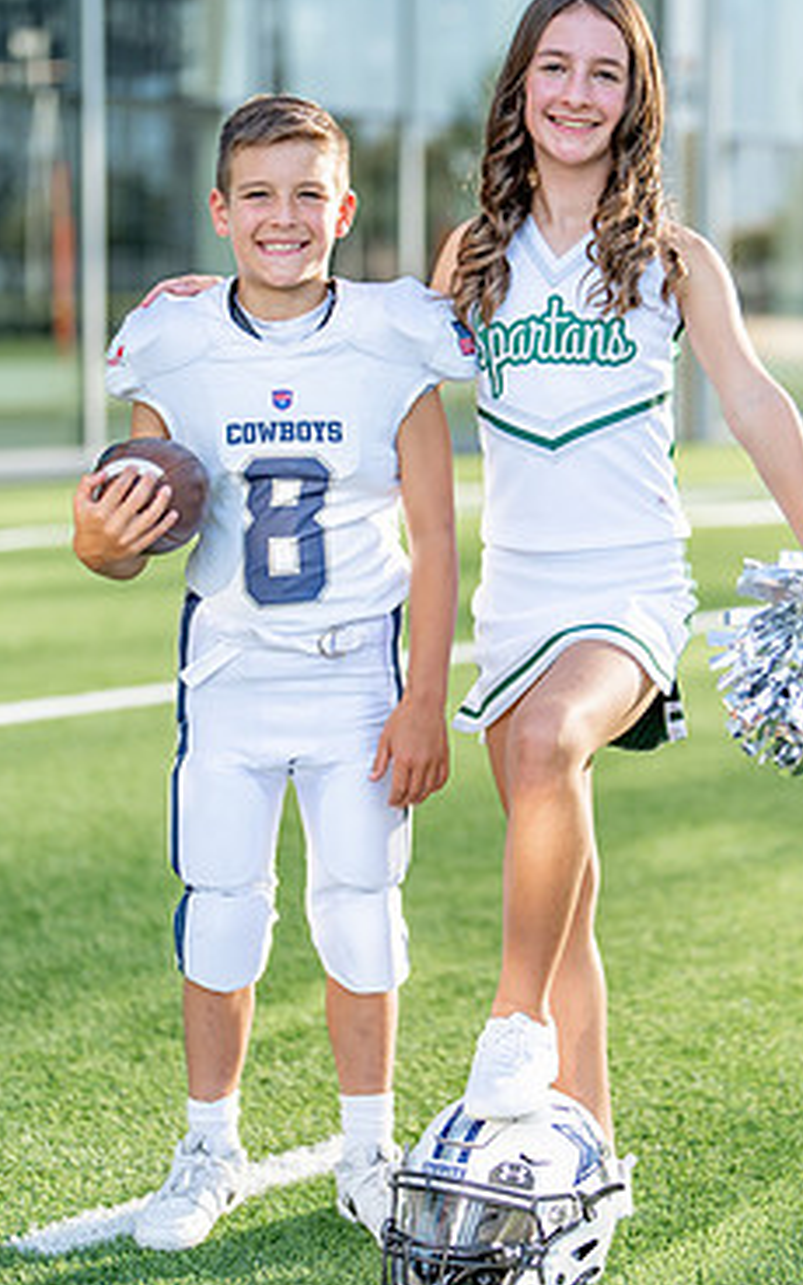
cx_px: 553
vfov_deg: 22.6
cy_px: 627
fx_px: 3221
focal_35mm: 92
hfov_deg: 14.2
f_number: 1.2
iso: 100
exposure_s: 1/2500
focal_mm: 50
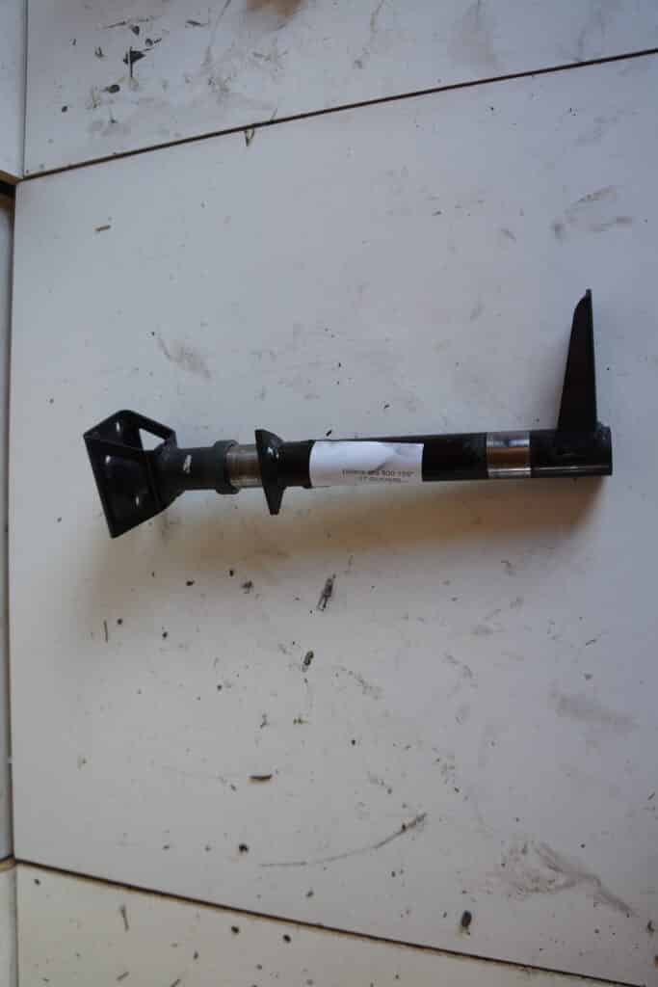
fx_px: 740
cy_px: 494
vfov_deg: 67.4
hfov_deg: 47.9
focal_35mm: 27
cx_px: 329
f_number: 4
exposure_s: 1/60
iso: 200
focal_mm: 18
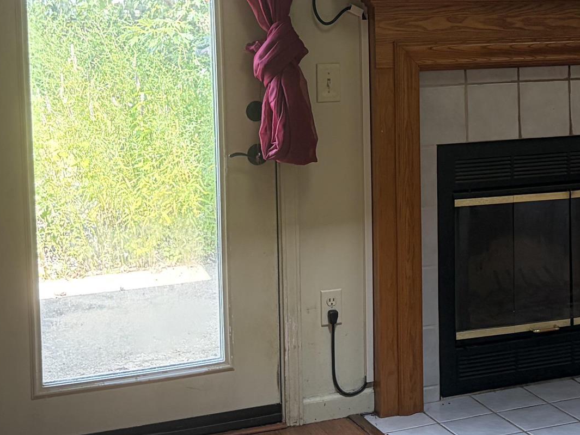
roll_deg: +0.7
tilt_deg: -2.9
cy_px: 87
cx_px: 454
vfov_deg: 19.4
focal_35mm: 75
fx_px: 1257
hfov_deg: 25.6
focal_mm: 5.96
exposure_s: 1/78
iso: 125
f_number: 1.6
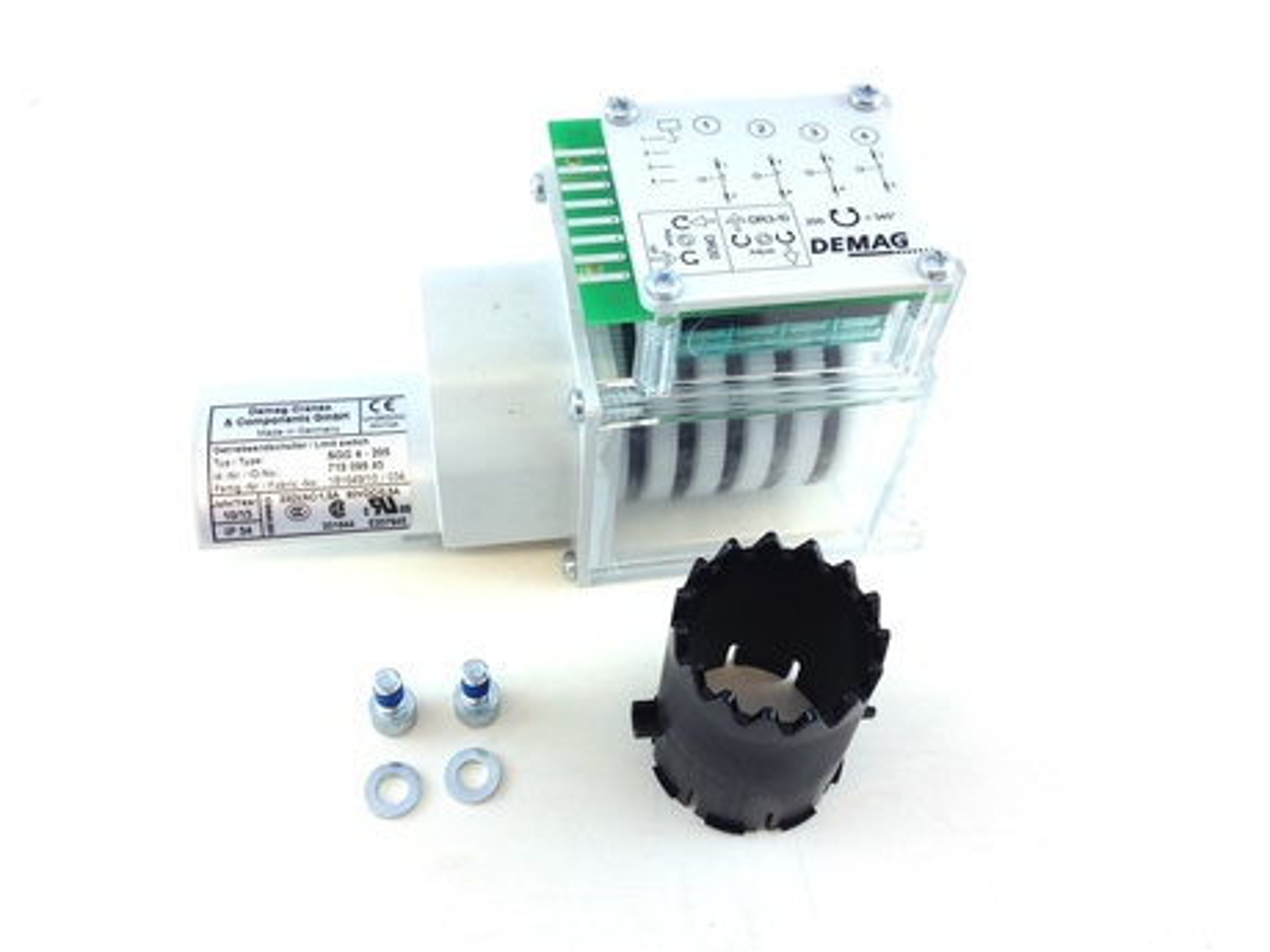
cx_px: 635
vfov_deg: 40.7
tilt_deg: -54.0
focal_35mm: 35
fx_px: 1284
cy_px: 476
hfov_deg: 52.6
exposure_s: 1/50
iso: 50
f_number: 2.4
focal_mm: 4.28
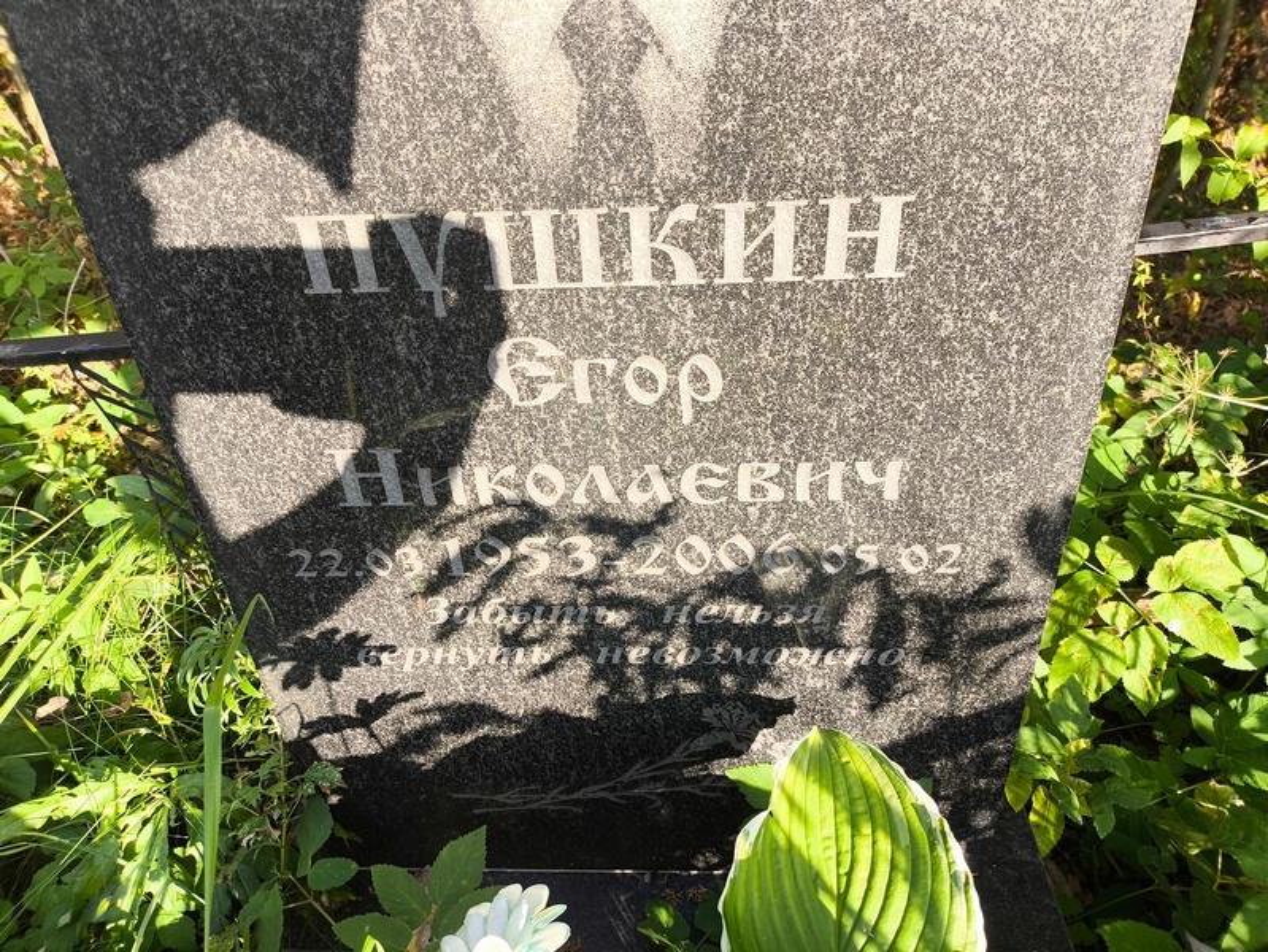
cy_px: 476
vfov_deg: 54.9
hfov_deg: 69.4
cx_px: 634
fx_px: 916
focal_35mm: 25
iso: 50
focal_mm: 4.71
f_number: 1.7
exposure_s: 1/200
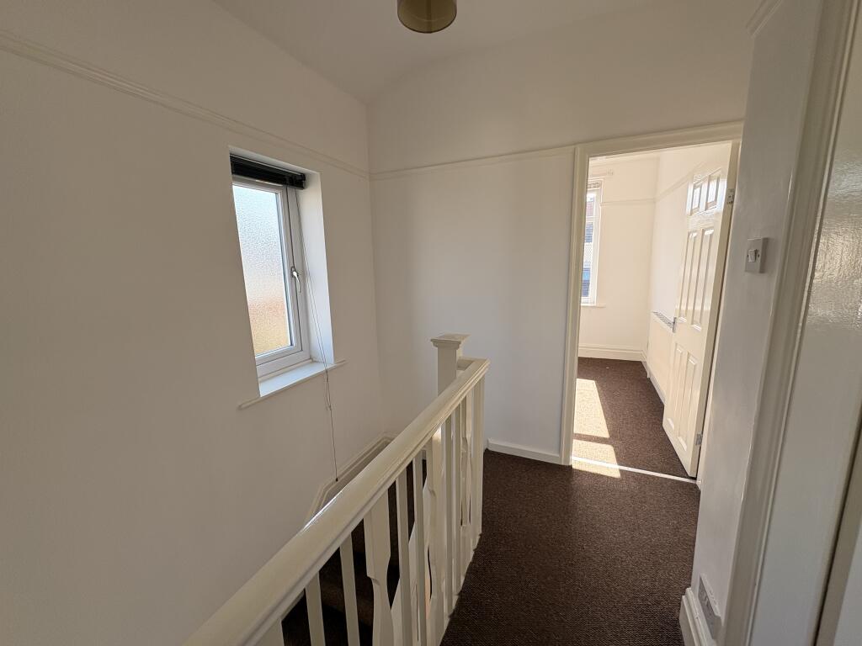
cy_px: 323
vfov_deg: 85.7
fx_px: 349
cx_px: 431
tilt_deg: -9.2
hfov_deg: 102.1
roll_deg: +1.8
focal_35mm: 14
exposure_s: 1/227
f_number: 2.2
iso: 64
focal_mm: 2.22
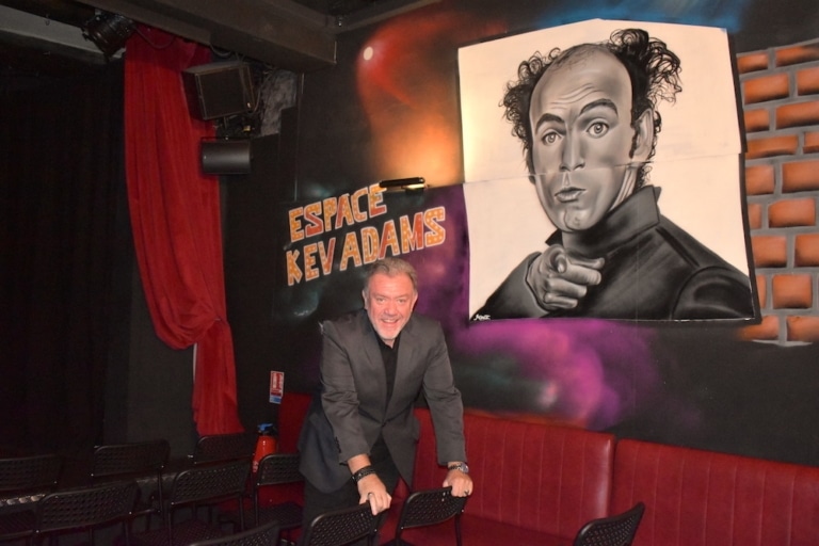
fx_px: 751
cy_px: 273
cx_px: 410
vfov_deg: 40.0
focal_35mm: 33
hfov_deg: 57.2
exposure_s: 1/60
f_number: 3.8
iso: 6400
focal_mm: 22
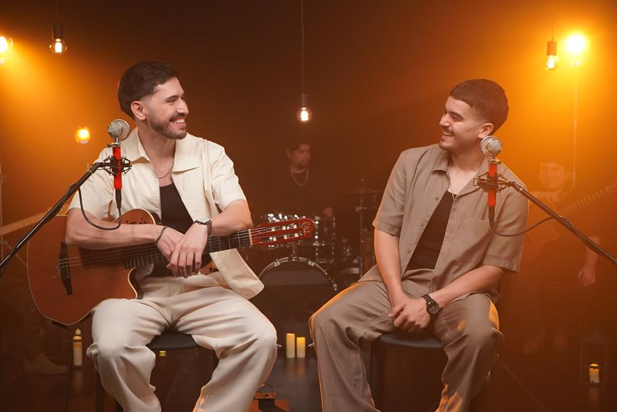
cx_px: 308
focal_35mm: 52
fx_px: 891
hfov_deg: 38.2
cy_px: 206
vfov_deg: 26.0
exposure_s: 1/160
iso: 2000
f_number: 4
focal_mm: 35
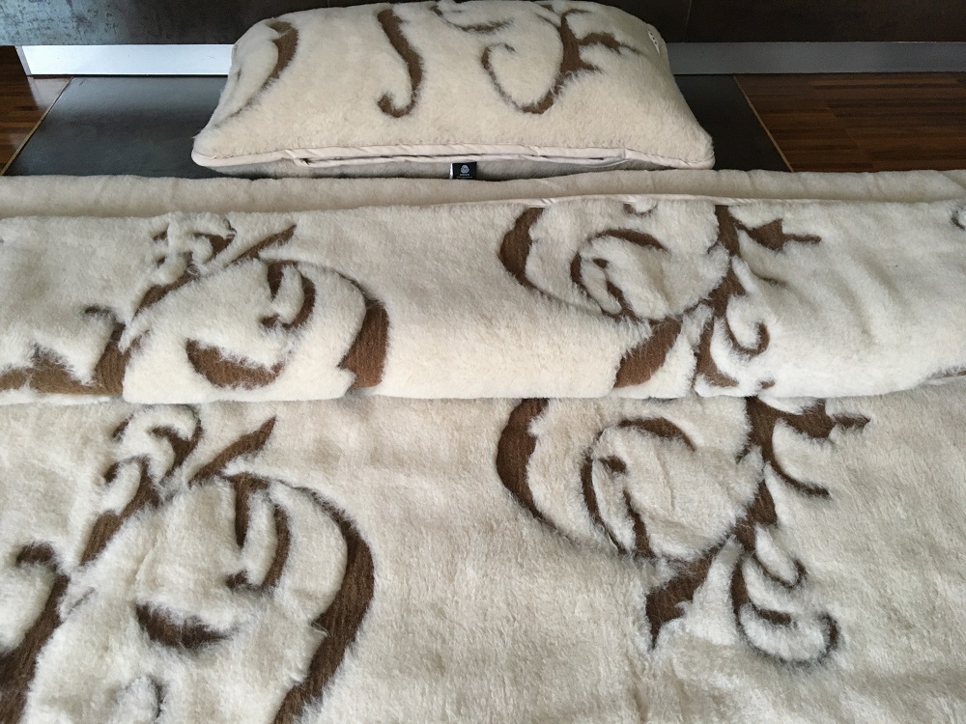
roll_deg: -1.4
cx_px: 483
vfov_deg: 48.2
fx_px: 809
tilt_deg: -44.0
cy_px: 362
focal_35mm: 29
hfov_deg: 61.7
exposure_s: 1/33
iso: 160
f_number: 2.2
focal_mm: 4.15
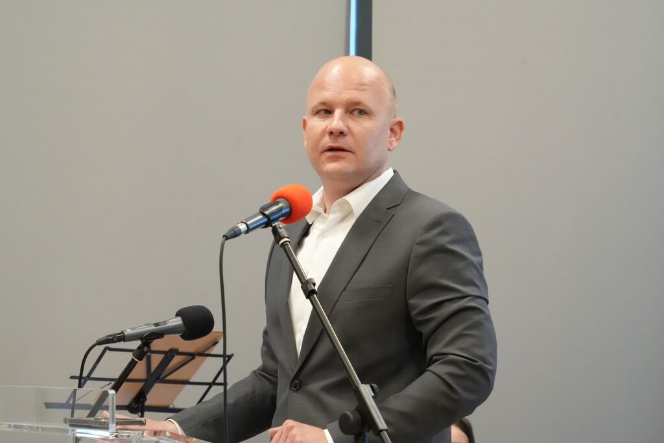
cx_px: 332
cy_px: 222
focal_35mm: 110
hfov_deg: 18.6
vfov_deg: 12.5
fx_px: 2029
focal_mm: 110
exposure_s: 1/125
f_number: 8
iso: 10000
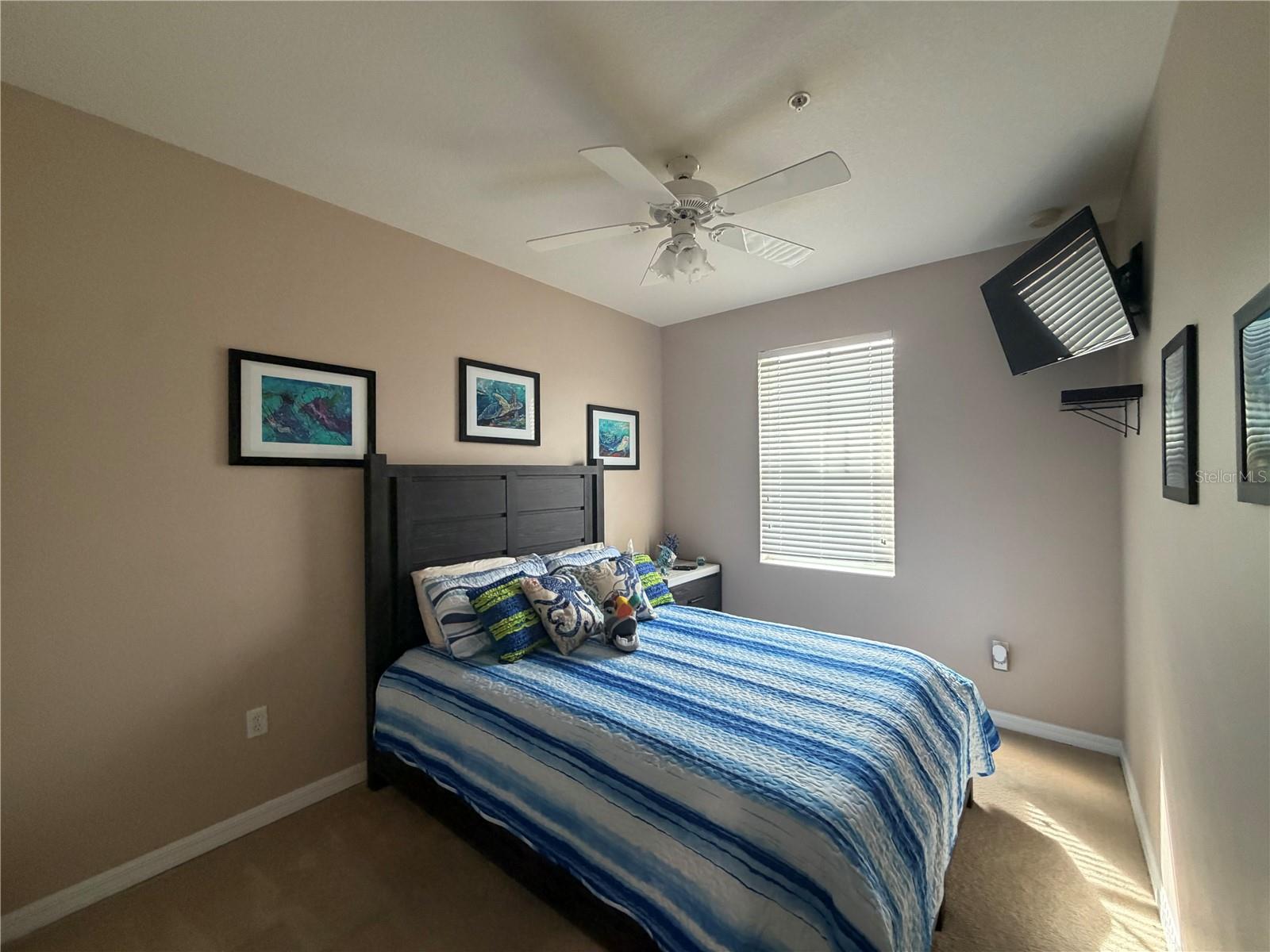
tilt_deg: -0.5
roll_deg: +1.2
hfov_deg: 102.1
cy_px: 476
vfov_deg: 85.7
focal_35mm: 14
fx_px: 514
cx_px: 635
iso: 320
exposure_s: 1/120
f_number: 2.2
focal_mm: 2.22
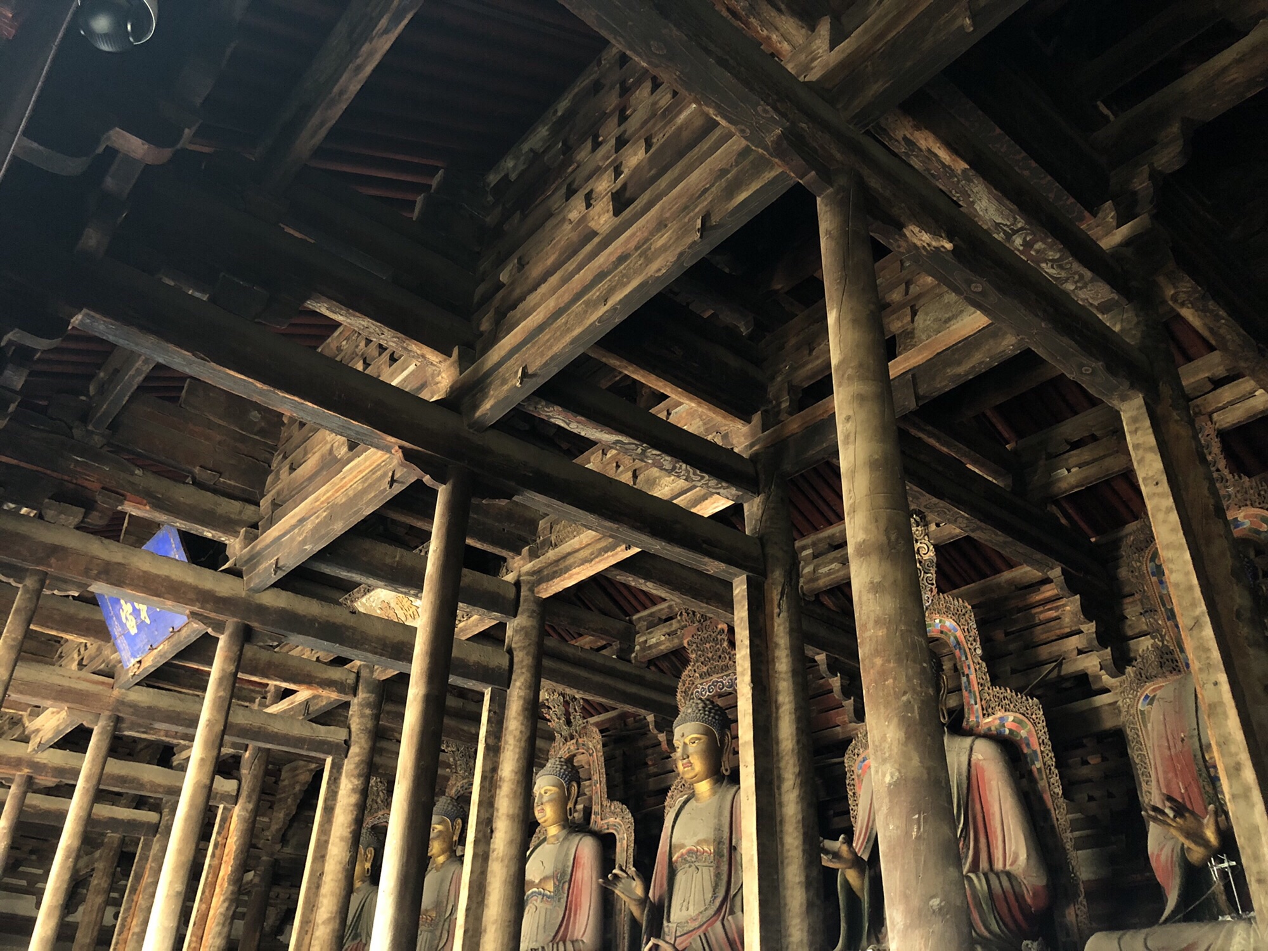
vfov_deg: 49.7
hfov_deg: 63.4
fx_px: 1026
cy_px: 476
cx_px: 634
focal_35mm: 28
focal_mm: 3.99
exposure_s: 1/11
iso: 100
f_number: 1.8
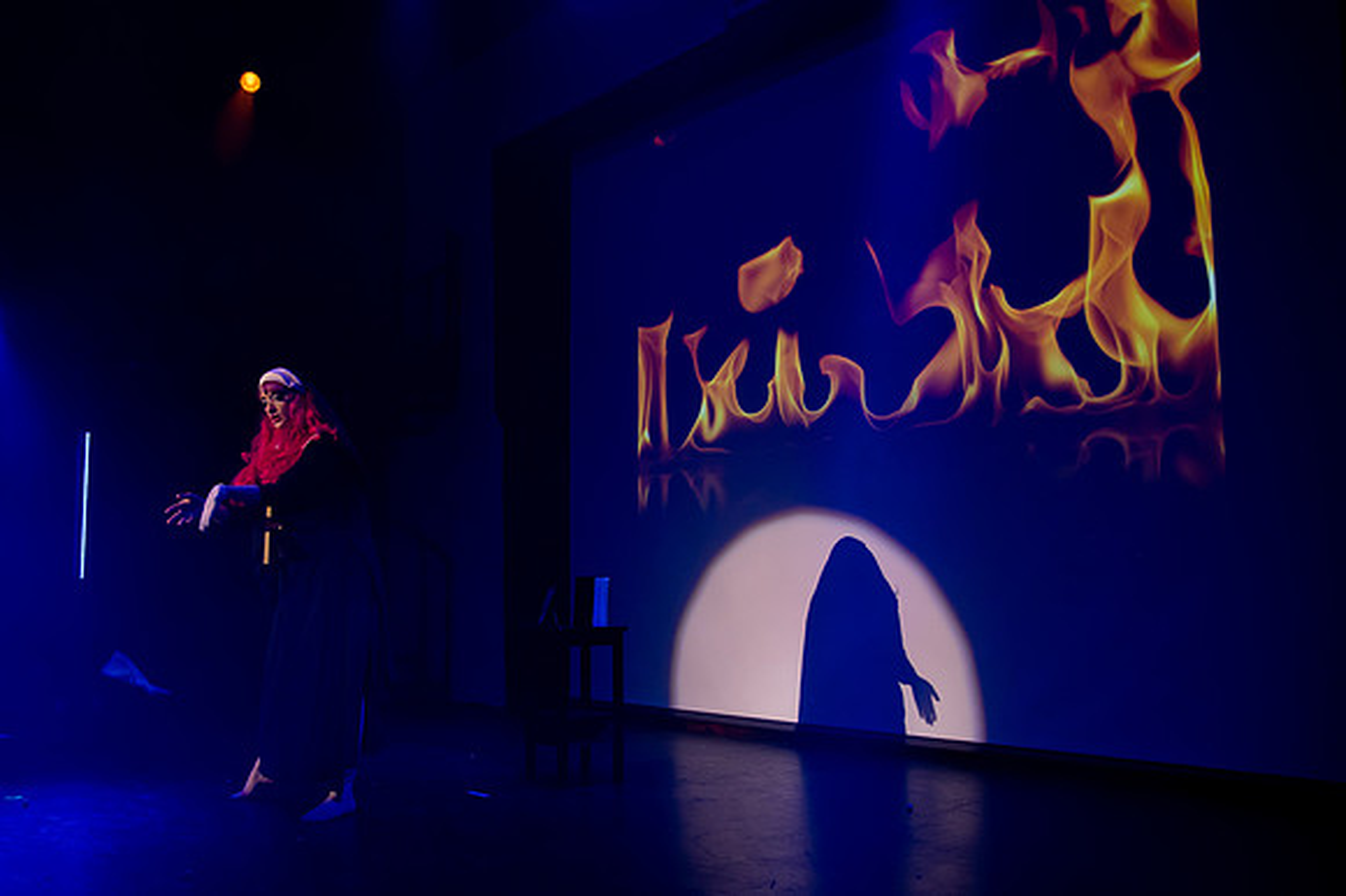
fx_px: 1187
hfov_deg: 58.8
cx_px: 564
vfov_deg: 41.4
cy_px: 453
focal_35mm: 32
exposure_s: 1/250
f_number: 4
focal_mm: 27
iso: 3200
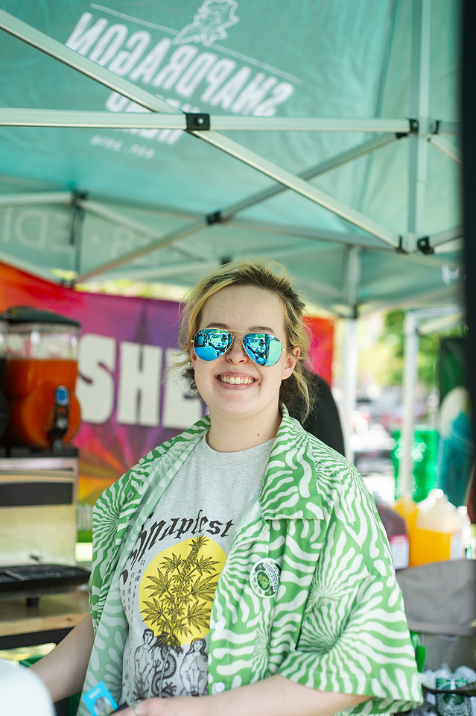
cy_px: 358
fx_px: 993
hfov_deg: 27.0
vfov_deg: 39.6
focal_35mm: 50
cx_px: 238
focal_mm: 50
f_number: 2.8
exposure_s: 1/640
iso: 200
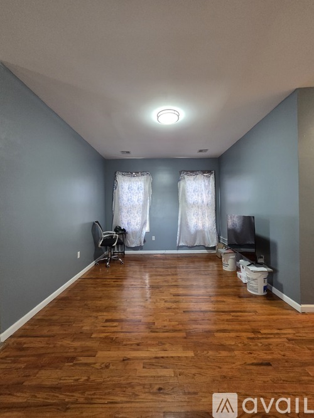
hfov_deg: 89.9
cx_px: 157
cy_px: 209
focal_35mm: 13
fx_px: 157
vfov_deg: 106.2
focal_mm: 2.2
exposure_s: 1/60
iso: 800
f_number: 2.2
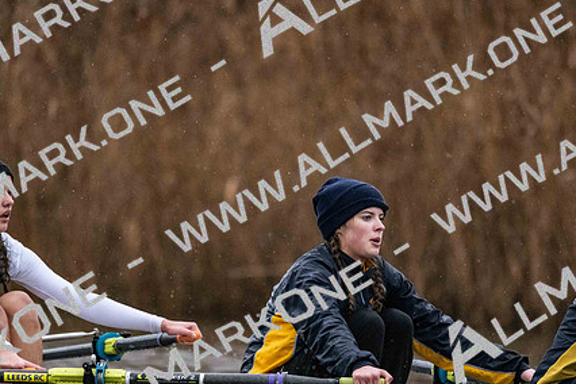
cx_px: 333
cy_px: 256
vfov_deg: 2.5
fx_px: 8719
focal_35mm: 545
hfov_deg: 3.8
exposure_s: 1/1600
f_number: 4.5
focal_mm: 400
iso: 10000
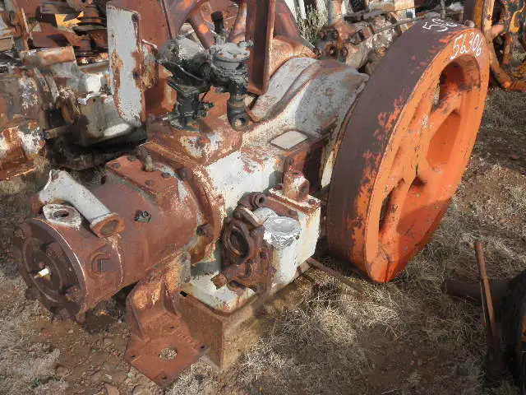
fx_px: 669
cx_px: 263
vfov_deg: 32.9
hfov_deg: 42.9
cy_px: 198
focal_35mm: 44
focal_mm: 7.9
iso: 80
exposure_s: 1/80
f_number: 9.6
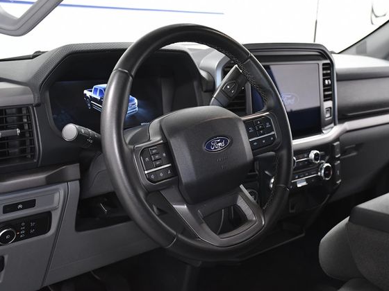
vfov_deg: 32.9
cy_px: 145
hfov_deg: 42.9
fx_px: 494
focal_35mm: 44
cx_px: 217
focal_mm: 27
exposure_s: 1/160
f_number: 4
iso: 2500
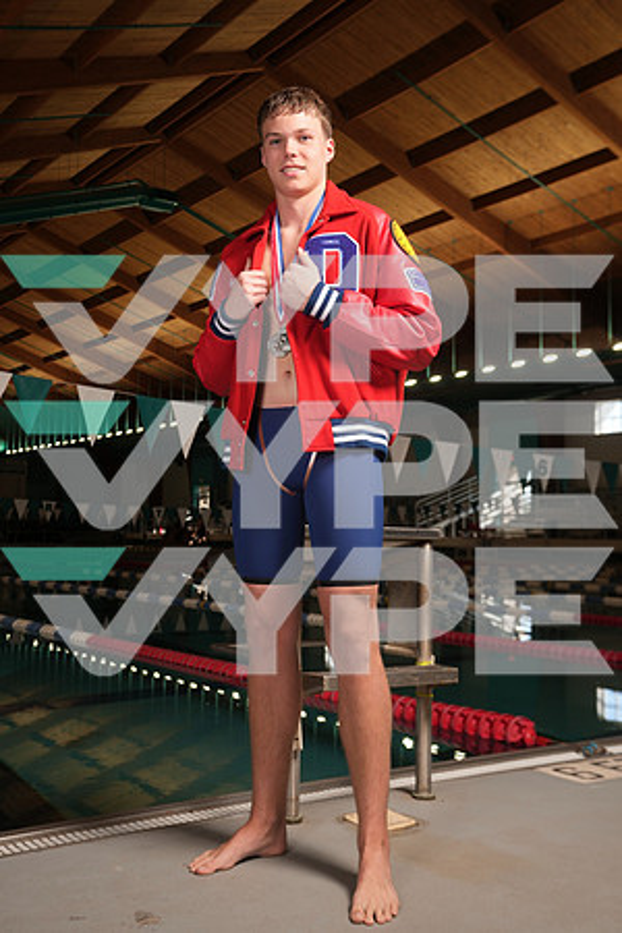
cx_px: 311
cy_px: 466
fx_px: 1011
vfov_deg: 49.6
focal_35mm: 39
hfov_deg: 34.2
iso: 250
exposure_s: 1/160
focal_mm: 39
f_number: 5.6
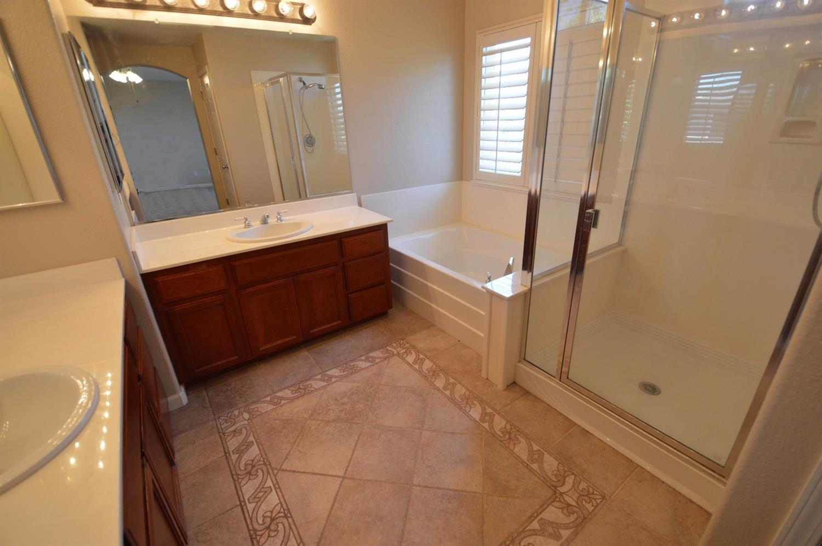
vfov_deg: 77.2
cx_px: 411
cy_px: 273
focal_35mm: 15
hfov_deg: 100.4
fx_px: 342
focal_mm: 10
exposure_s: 1/80
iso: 400
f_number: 4.5
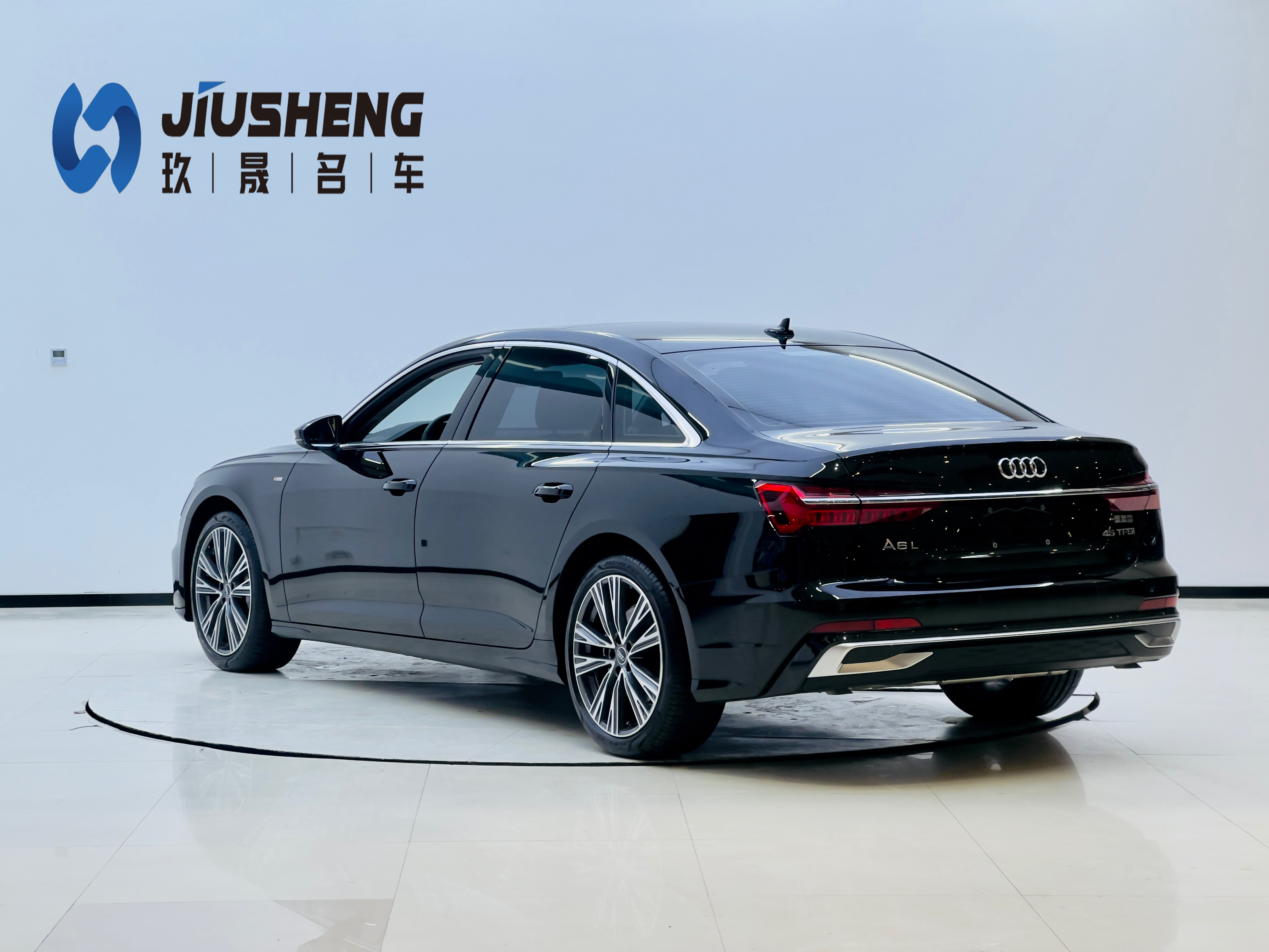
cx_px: 634
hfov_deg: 25.3
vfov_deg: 19.1
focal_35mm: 77
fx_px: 2823
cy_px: 476
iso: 32
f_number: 2.8
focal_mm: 9
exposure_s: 1/128
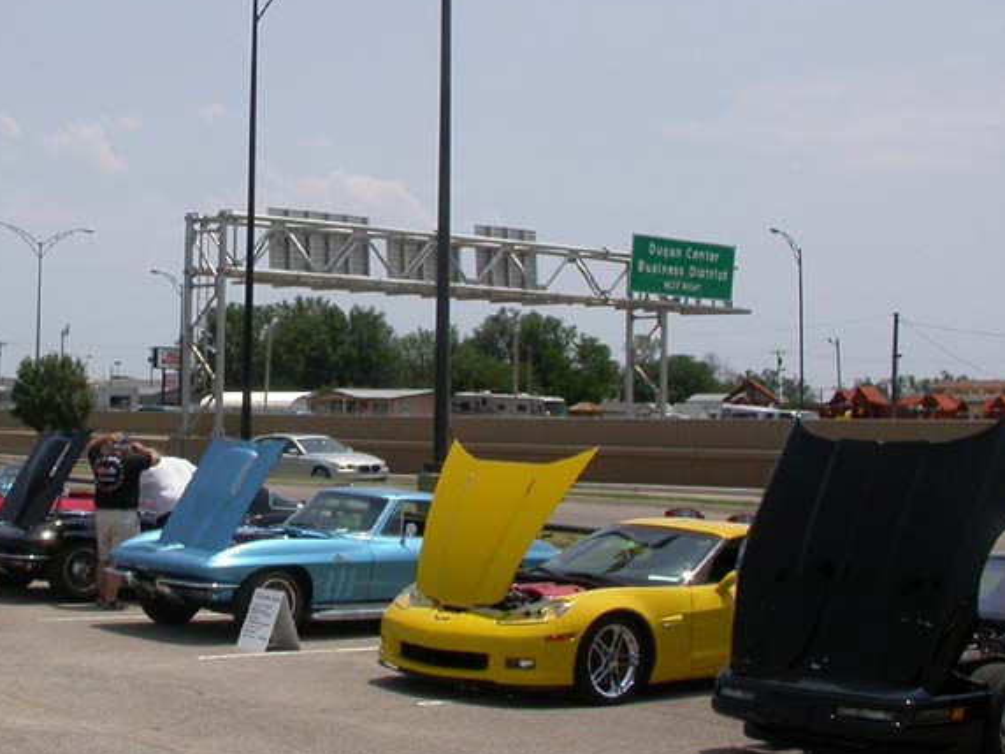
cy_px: 258
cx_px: 241
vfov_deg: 21.5
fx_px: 1974
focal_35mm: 68
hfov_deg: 28.1
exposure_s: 1/591
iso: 100
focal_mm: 7.85
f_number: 7.5
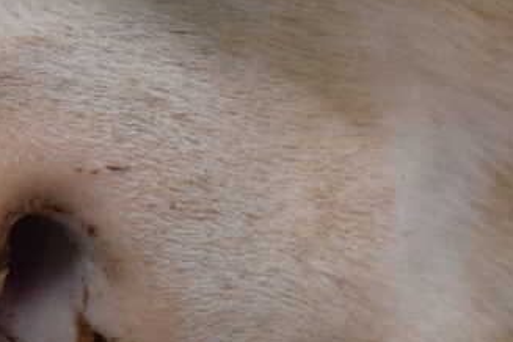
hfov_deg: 6.5
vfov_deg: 4.3
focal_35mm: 317
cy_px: 337
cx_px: 295
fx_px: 4517
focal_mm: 48
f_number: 5.3
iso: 3200
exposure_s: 1/400
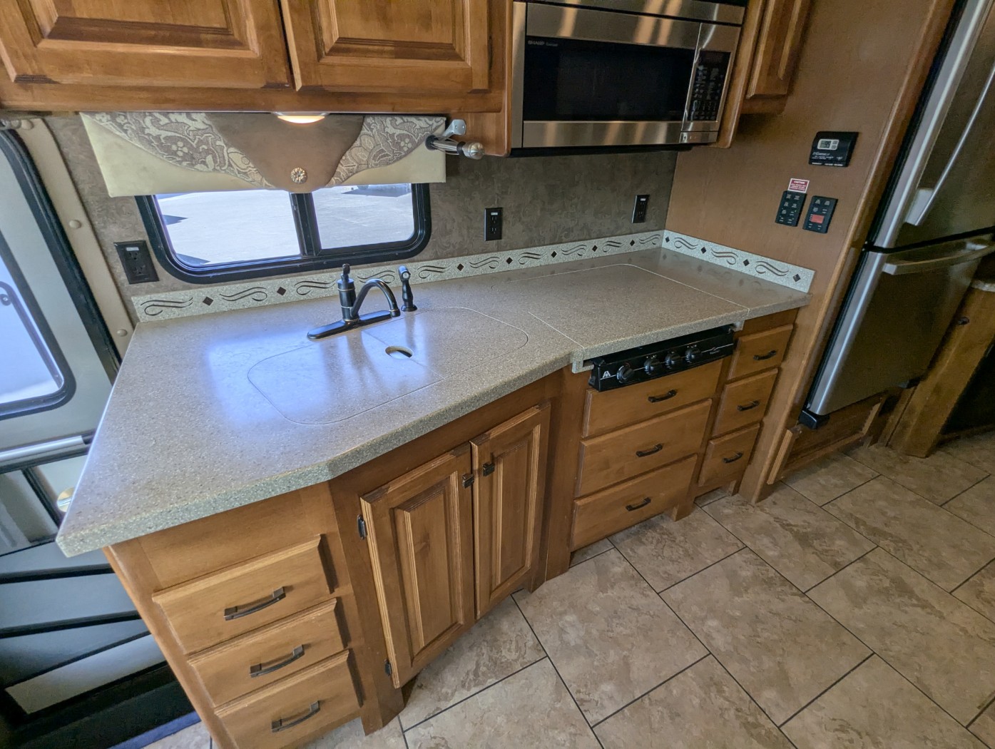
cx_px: 498
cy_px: 374
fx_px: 460
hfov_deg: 94.4
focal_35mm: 16
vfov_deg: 78.2
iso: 60
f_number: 2.2
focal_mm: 2.35
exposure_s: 1/125
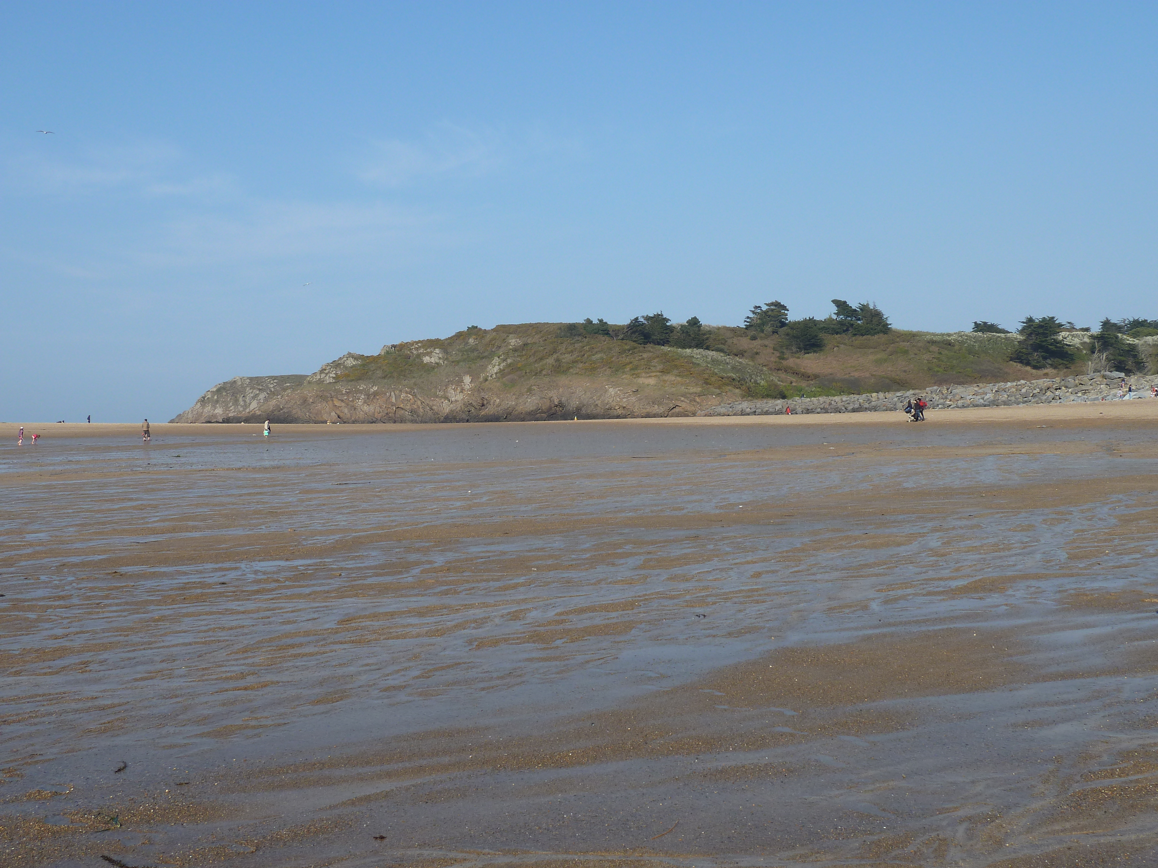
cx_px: 579
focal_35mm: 37
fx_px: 1238
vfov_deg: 38.7
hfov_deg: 50.1
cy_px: 434
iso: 80
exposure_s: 1/500
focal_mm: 6.1
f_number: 4.5
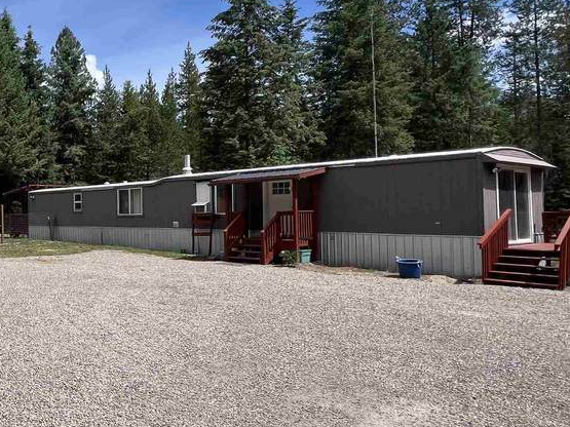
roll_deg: +0.7
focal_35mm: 30
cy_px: 203
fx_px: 494
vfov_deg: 46.8
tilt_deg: +1.1
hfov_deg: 48.3
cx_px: -12
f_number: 1.8
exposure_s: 1/1376
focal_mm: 1.57
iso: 32
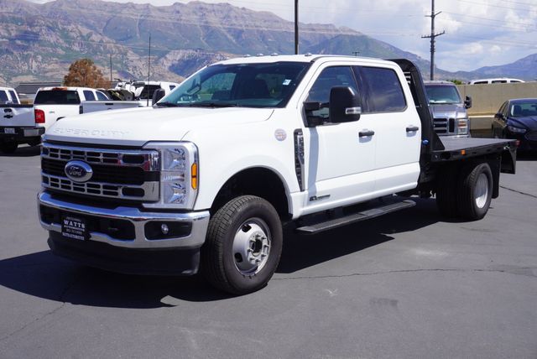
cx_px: 268
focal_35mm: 42
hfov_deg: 46.4
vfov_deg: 32.0
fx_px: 627
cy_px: 180
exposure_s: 1/160
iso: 100
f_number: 11
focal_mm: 28
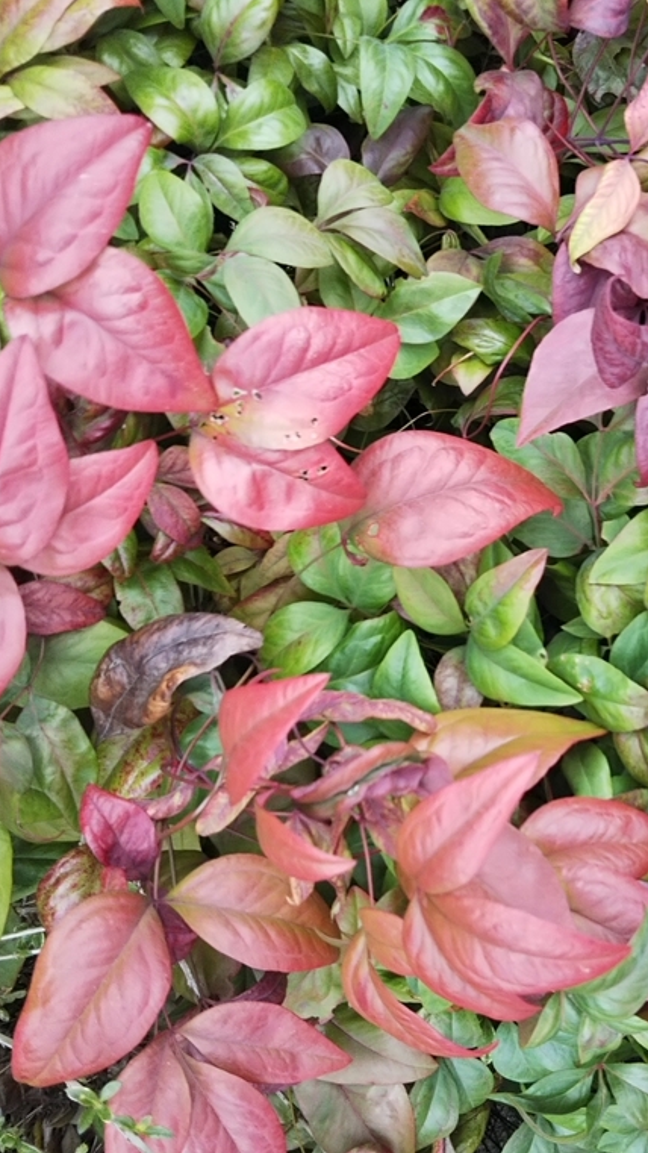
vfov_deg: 46.4
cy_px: 580
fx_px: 1344
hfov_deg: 26.7
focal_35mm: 44
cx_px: 507
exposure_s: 1/40
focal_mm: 4
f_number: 2.2
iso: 40
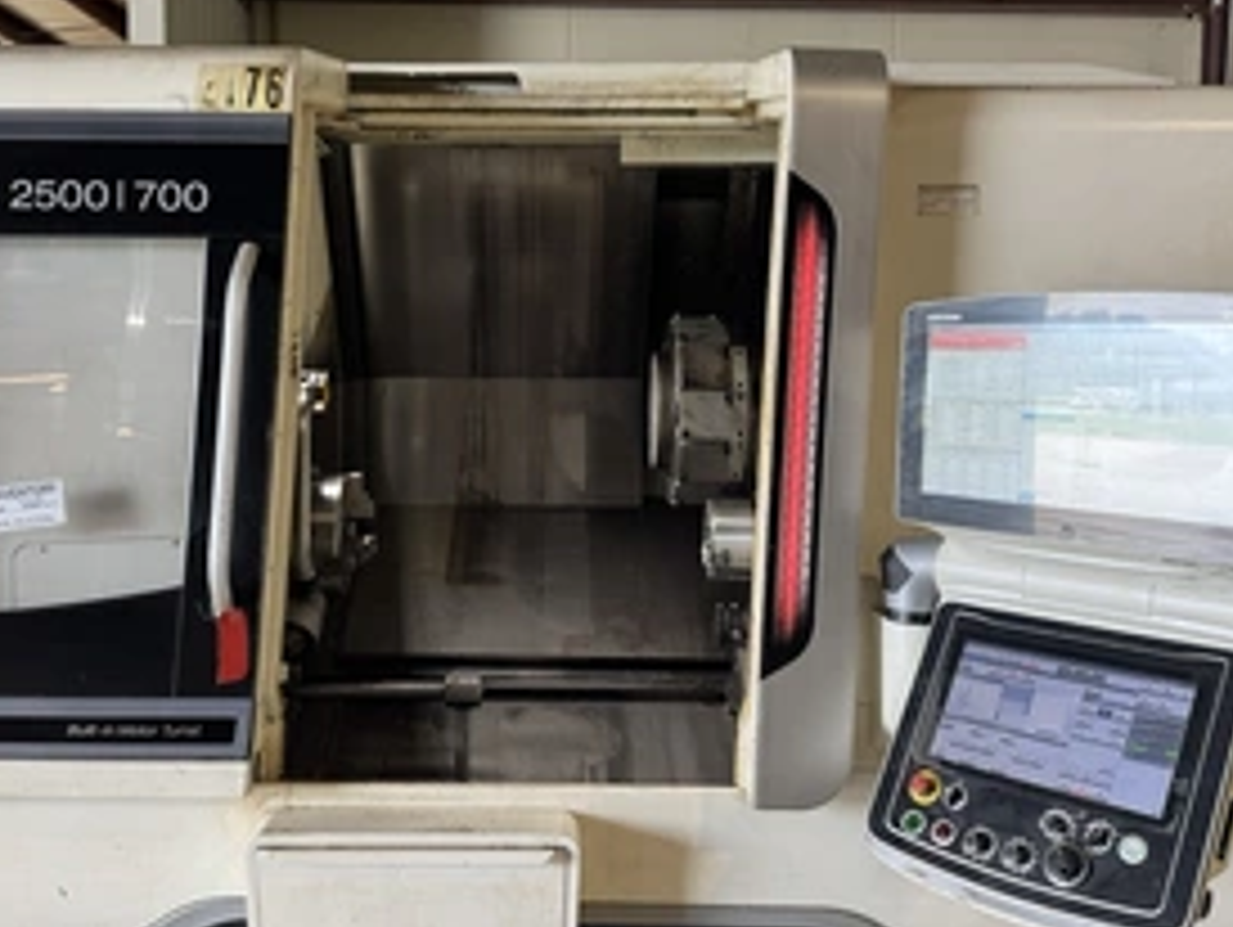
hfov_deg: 52.4
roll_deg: -0.3
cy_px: 428
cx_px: 518
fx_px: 1248
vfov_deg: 40.7
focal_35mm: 35
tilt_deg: -4.3
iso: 125
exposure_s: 1/120
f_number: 1.78
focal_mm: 6.76
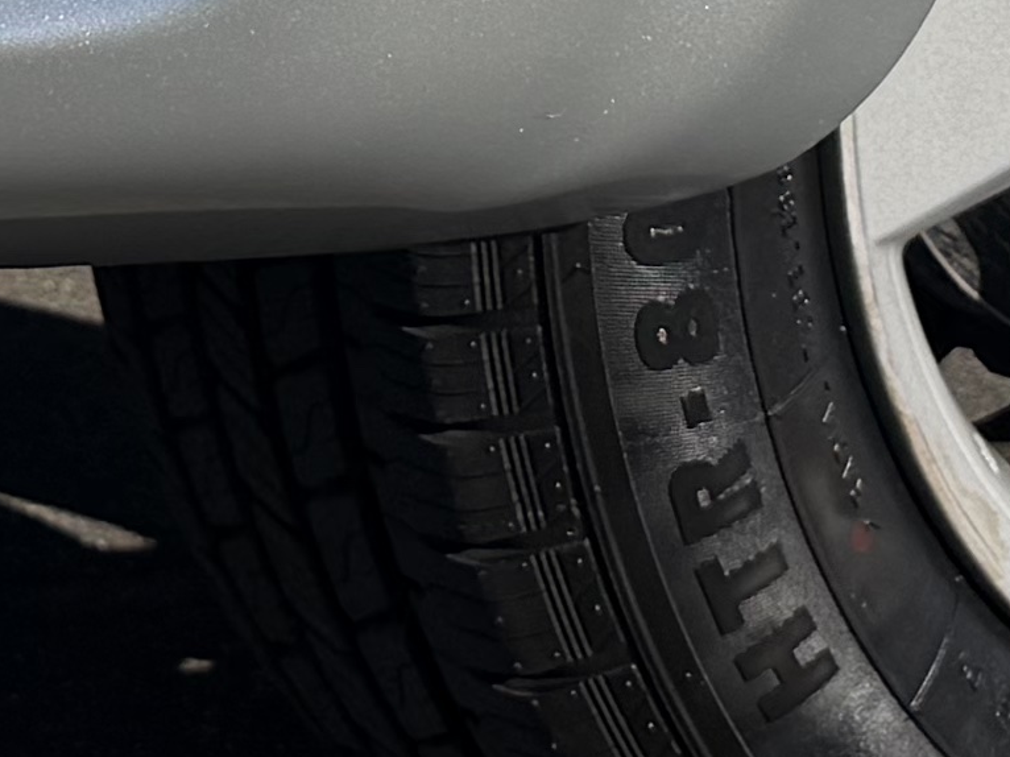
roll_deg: -1.5
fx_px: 5221
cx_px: -289
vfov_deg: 7.8
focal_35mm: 179
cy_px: -917
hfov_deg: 10.8
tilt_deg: -2.8
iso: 80
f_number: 1.78
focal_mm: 6.76
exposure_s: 1/4405
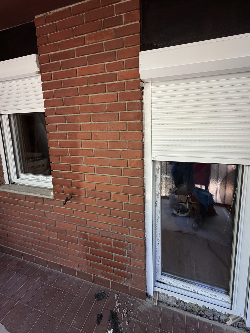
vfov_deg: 94.1
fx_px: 154
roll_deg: +1.2
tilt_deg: -8.2
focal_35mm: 16
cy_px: 147
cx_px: 129
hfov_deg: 78.1
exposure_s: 1/121
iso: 200
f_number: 2.2
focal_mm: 2.22
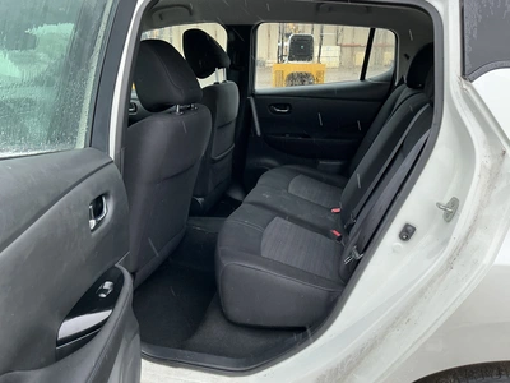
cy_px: 192
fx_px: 413
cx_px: 255
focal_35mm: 28
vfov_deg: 49.7
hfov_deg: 63.4
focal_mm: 3
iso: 64
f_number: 1.8
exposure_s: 1/122
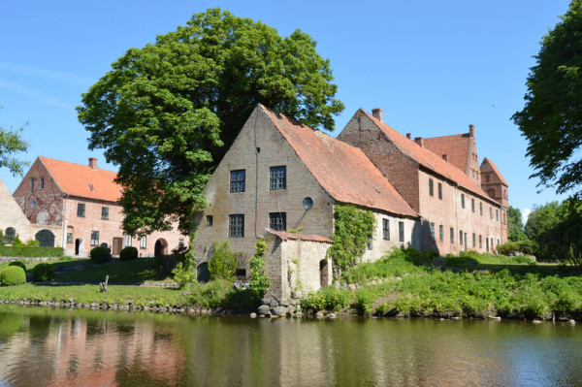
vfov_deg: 39.9
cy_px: 194
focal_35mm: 33
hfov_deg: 57.3
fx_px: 533
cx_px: 291
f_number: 7.1
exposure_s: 1/200
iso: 100
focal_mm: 22
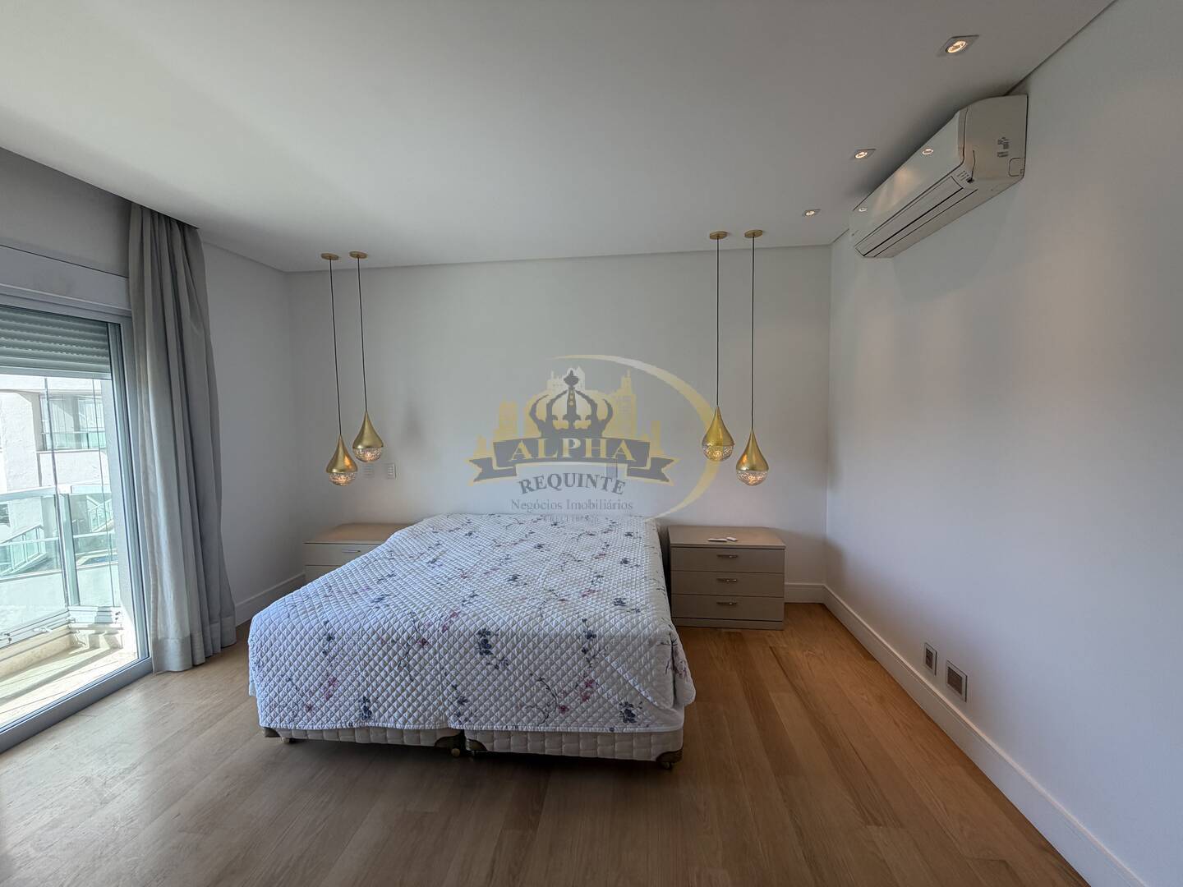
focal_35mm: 14
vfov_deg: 85.7
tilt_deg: -4.9
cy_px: 444
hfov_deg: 102.1
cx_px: 592
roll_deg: +1.0
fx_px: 478
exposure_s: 1/122
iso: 80
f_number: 2.2
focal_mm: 2.22
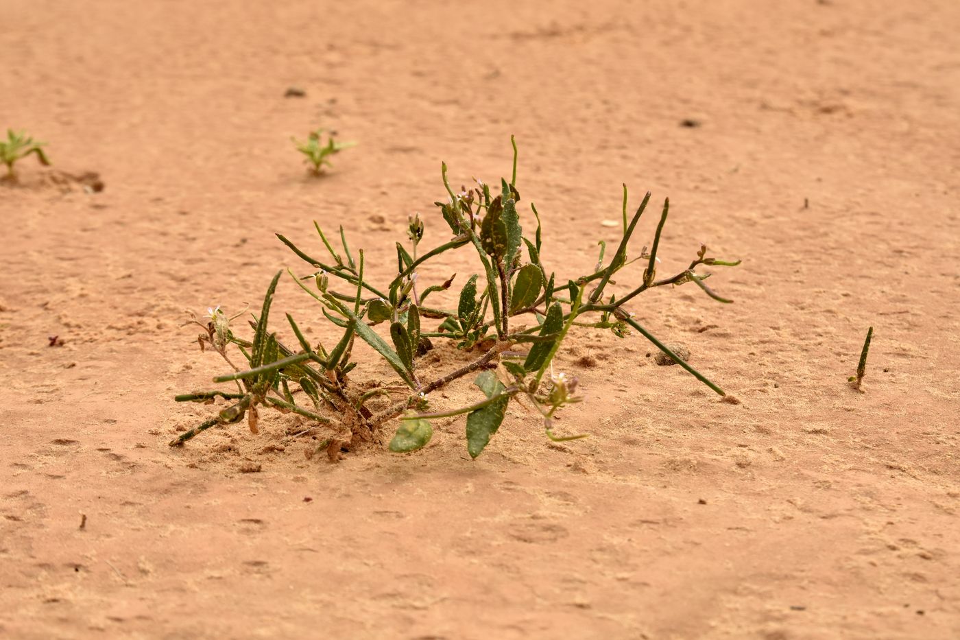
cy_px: 320
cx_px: 480
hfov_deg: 33.4
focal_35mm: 60
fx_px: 1600
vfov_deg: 22.6
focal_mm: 40
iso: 250
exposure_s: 1/500
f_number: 11
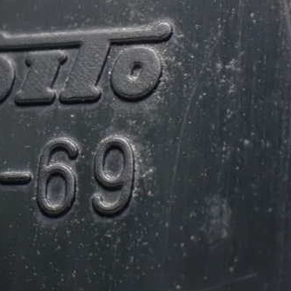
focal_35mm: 149
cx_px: 40
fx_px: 1417
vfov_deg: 11.7
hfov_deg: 11.7
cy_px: 124
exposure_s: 1/8
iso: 1600
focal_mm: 16.79
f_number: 4.7
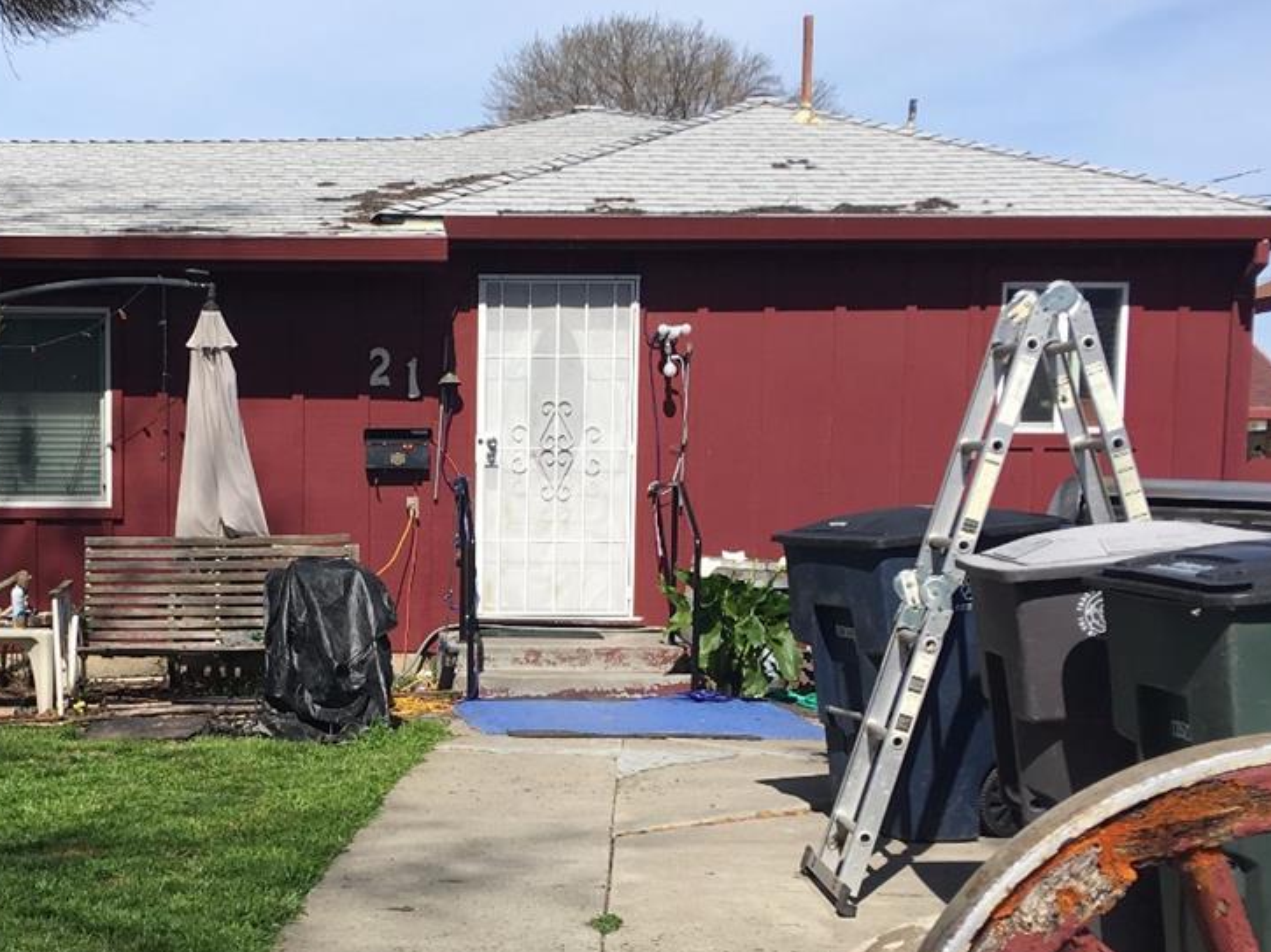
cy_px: 673
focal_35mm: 60
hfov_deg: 31.7
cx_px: 337
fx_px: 2202
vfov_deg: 24.2
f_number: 2.2
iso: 25
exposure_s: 1/1570
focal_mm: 4.15
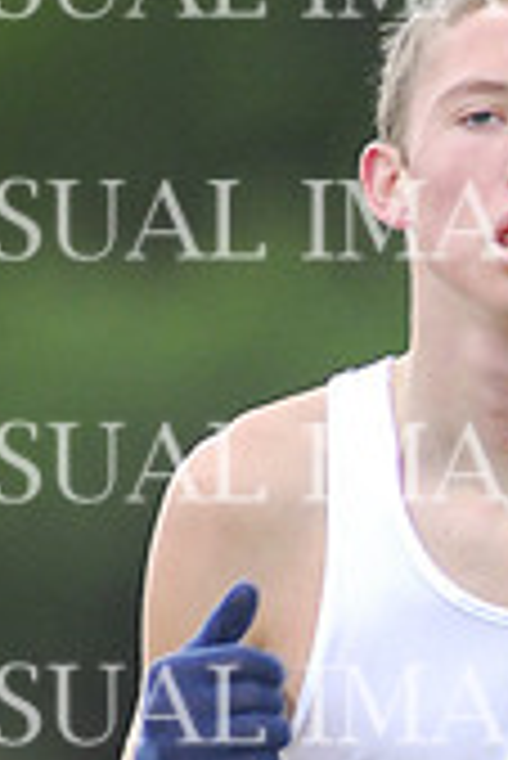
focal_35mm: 1546
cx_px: 656
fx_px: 32654
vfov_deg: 1.3
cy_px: 827
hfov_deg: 0.9
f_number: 4
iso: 800
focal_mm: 300
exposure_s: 1/500
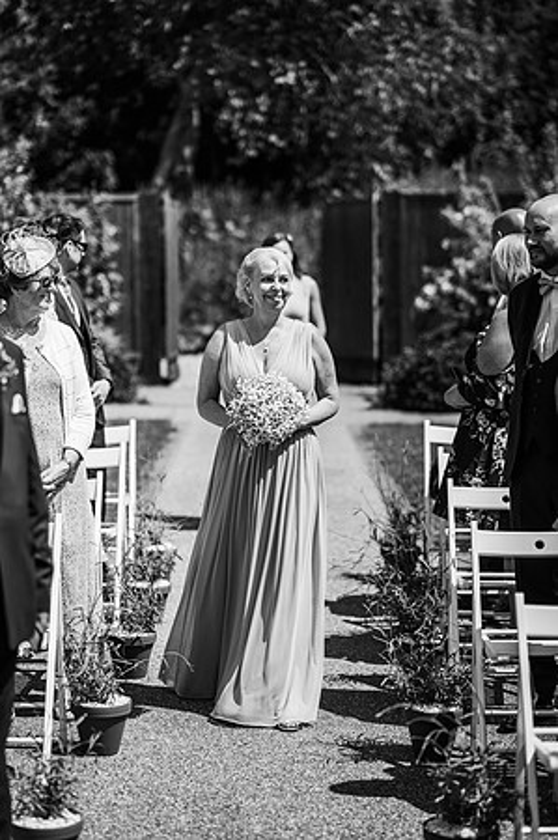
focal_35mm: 85
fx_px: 1981
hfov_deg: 16.0
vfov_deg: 23.9
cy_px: 420
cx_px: 279
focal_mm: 85
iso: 100
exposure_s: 1/5000
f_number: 2.2
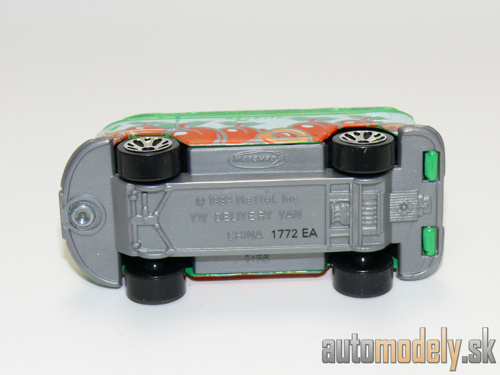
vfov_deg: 15.6
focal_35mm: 95
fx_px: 1372
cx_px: 250
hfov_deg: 20.7
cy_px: 188
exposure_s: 1/30
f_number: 4
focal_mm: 12.9
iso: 100
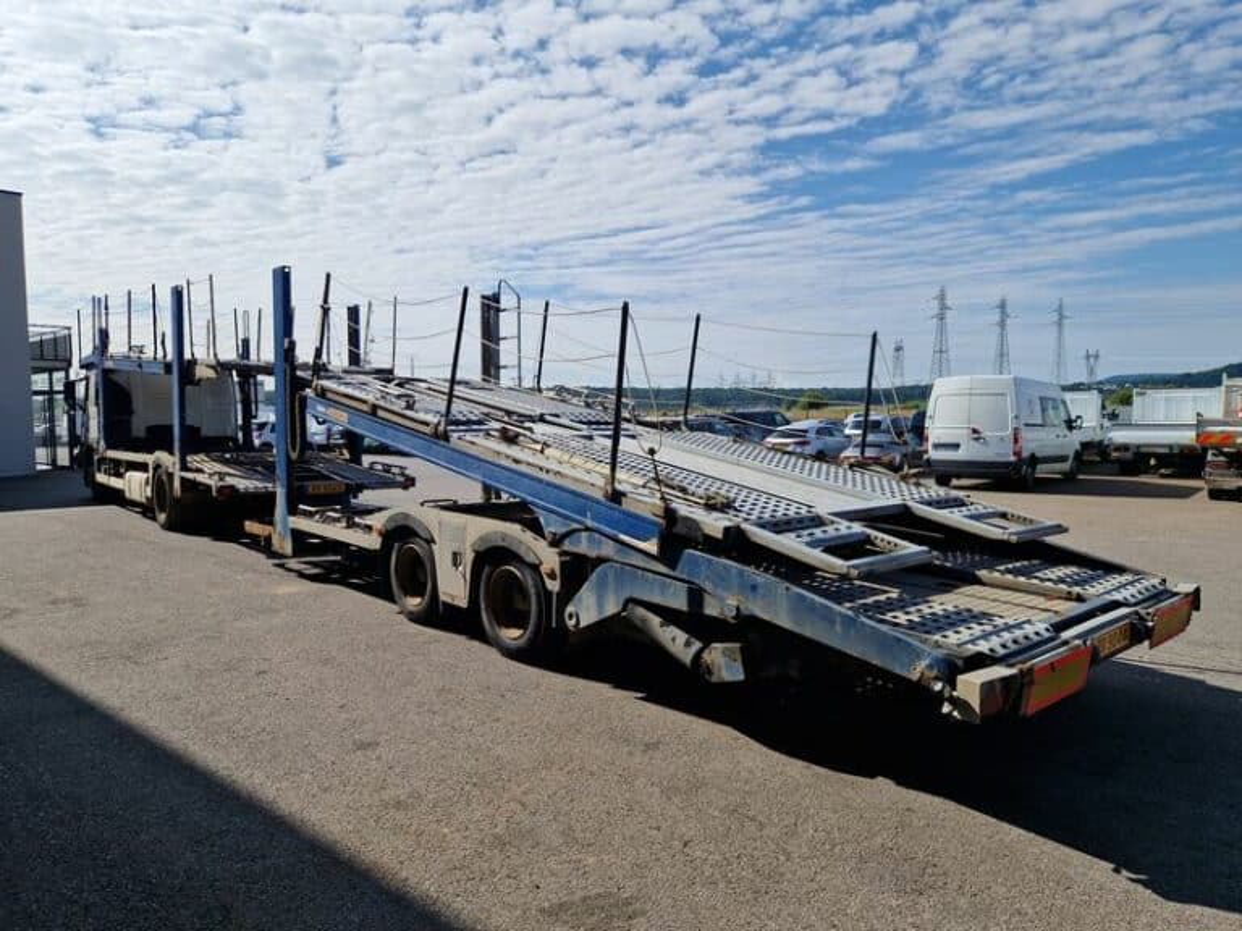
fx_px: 825
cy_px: 466
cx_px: 621
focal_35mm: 23
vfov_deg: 58.9
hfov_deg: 73.9
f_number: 1.8
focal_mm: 5.4
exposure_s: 1/21277
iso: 50
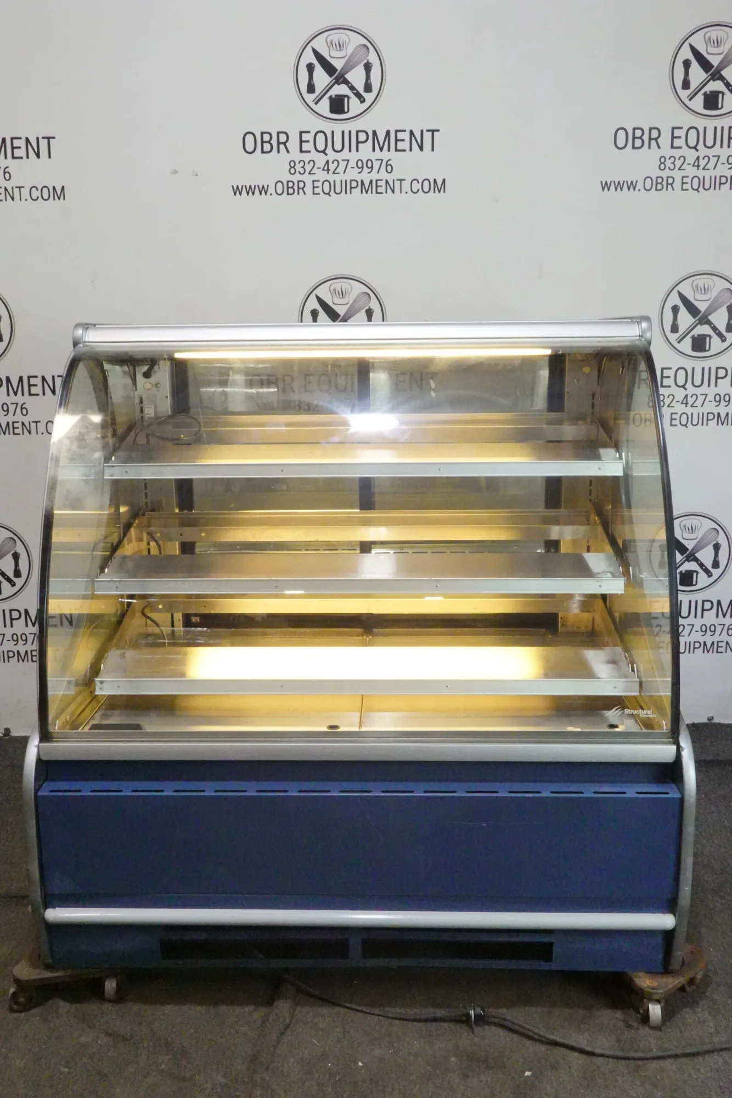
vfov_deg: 54.4
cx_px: 366
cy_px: 549
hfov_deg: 37.9
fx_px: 1067
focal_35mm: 35
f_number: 10
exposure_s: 1/40
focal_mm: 13.03
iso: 3200
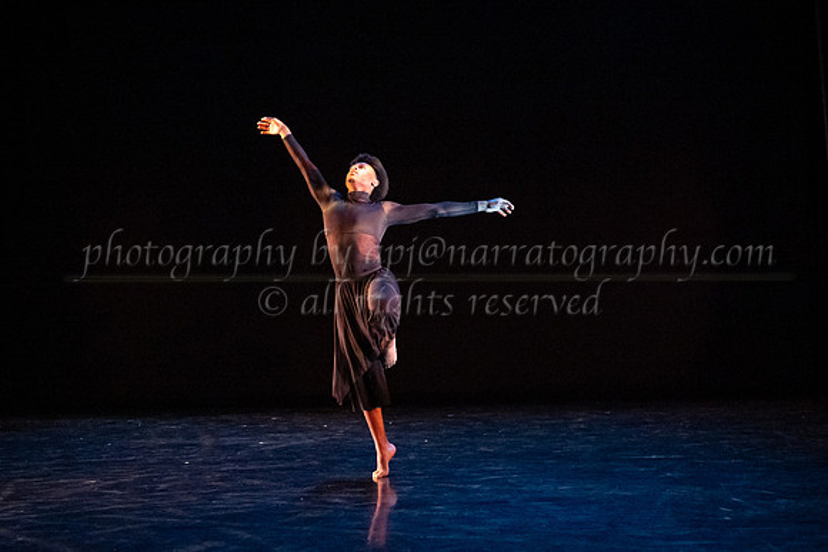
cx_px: 479
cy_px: 276
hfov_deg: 38.9
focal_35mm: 51
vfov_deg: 26.6
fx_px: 1170
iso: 6400
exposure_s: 1/250
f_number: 2.8
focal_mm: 37
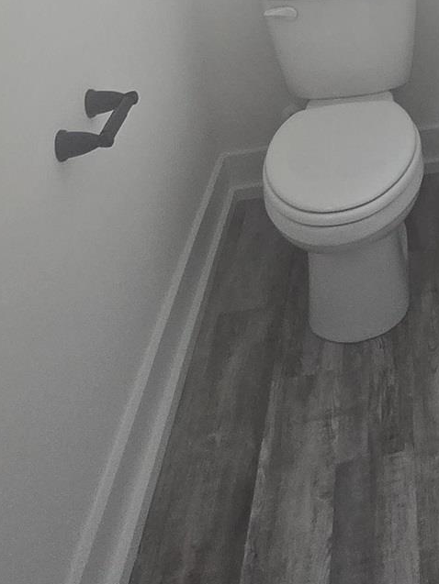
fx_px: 794
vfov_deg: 34.1
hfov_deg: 27.3
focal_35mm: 47
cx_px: 523
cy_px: -84
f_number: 2.2
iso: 125
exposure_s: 1/60
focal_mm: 1.7
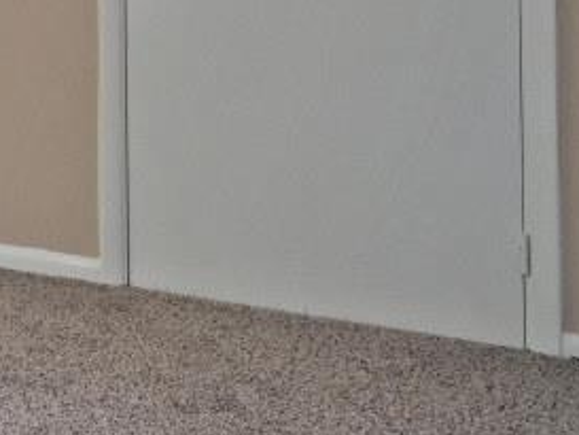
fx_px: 1238
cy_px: -129
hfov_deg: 14.3
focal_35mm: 74
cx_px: -874
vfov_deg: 18.5
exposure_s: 1/80
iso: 200
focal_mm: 14
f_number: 4.5
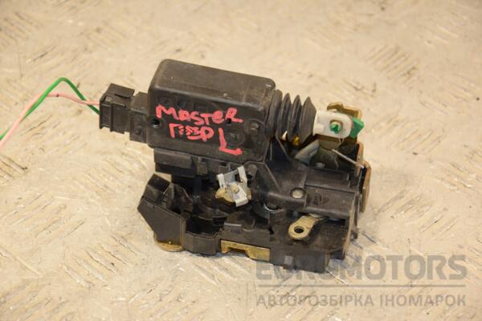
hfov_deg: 17.1
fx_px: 1607
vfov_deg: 11.4
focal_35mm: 120
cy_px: 160
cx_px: 241
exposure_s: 1/125
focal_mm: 80
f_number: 5.3
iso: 800
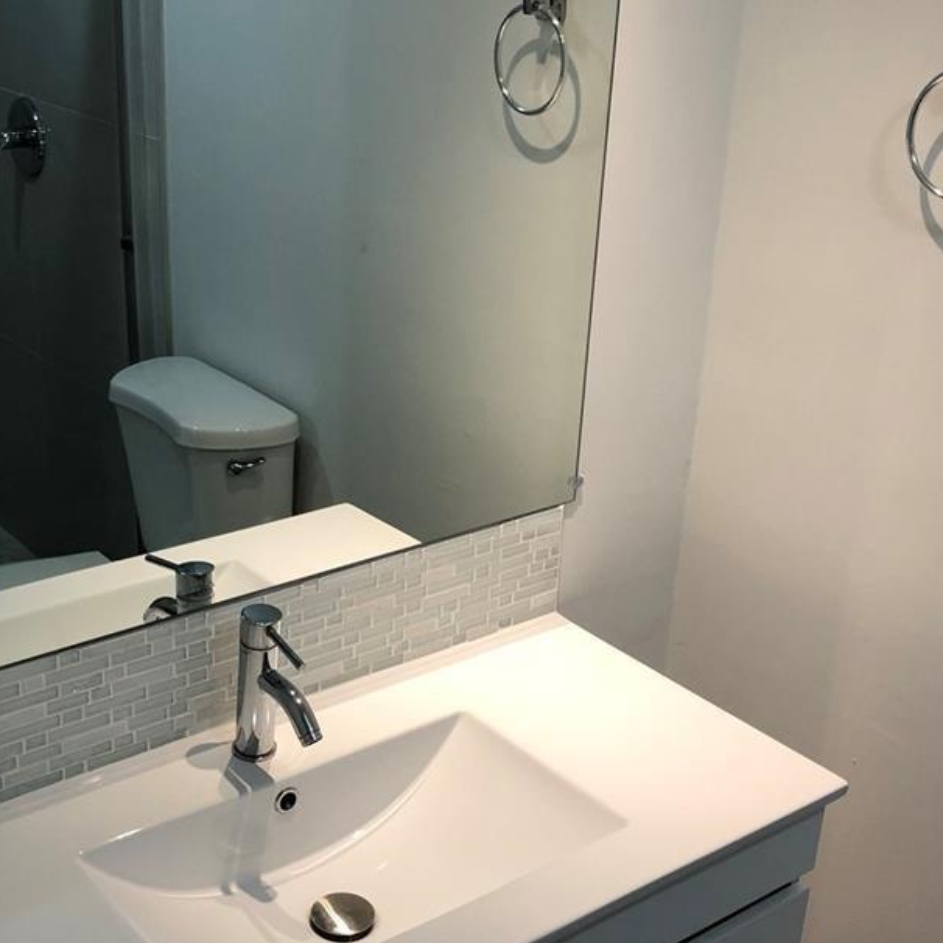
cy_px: 506
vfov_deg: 34.7
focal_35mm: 49
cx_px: 356
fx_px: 1510
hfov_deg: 34.5
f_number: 1.8
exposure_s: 1/30
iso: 25
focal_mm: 4
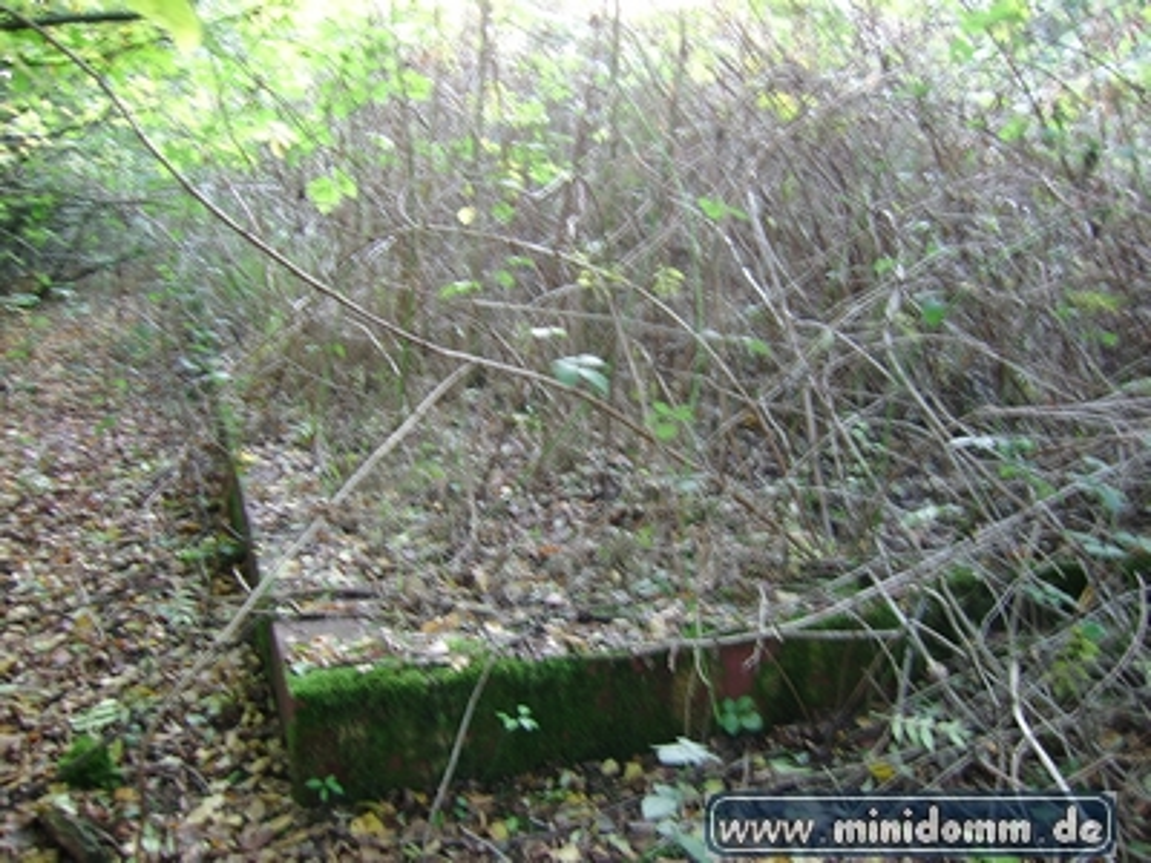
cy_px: 432
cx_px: 576
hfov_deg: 52.6
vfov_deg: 40.7
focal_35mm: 35
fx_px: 1164
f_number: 2.8
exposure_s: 1/6
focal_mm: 5.95
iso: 100
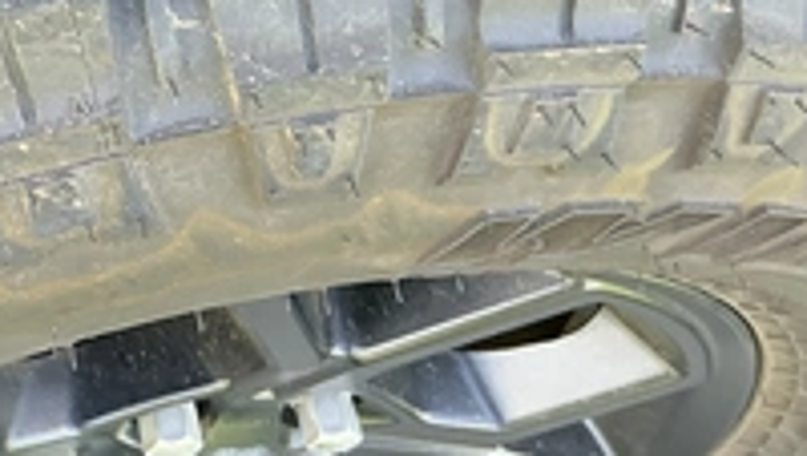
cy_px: -125
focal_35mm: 61
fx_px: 1307
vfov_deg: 18.5
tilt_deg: -48.5
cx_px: 28
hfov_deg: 32.0
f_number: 1.8
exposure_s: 1/103
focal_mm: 3
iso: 64
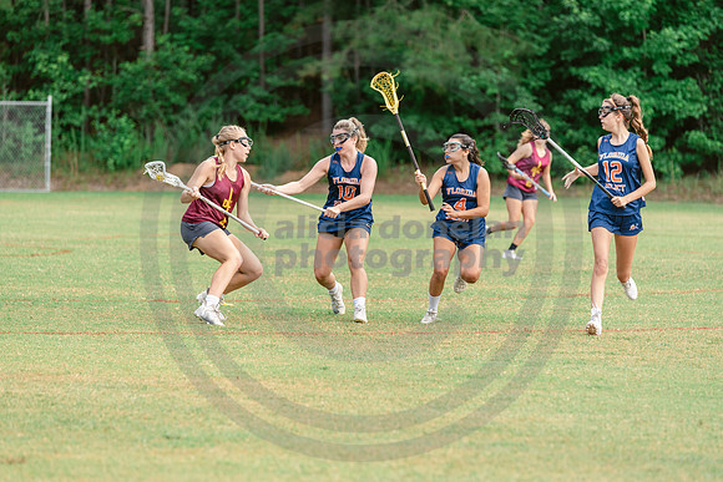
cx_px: 362
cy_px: 241
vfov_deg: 7.6
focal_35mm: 180
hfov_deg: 11.4
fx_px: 3616
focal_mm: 180
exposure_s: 1/800
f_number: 3.5
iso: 250
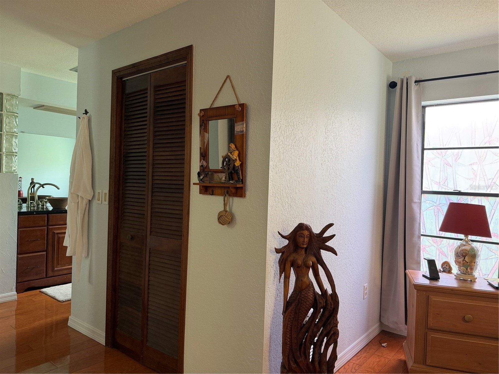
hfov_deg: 71.6
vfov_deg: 56.8
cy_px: 187
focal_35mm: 24
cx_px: 250
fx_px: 346
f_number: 1.78
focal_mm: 6.76
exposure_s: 1/120
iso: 200
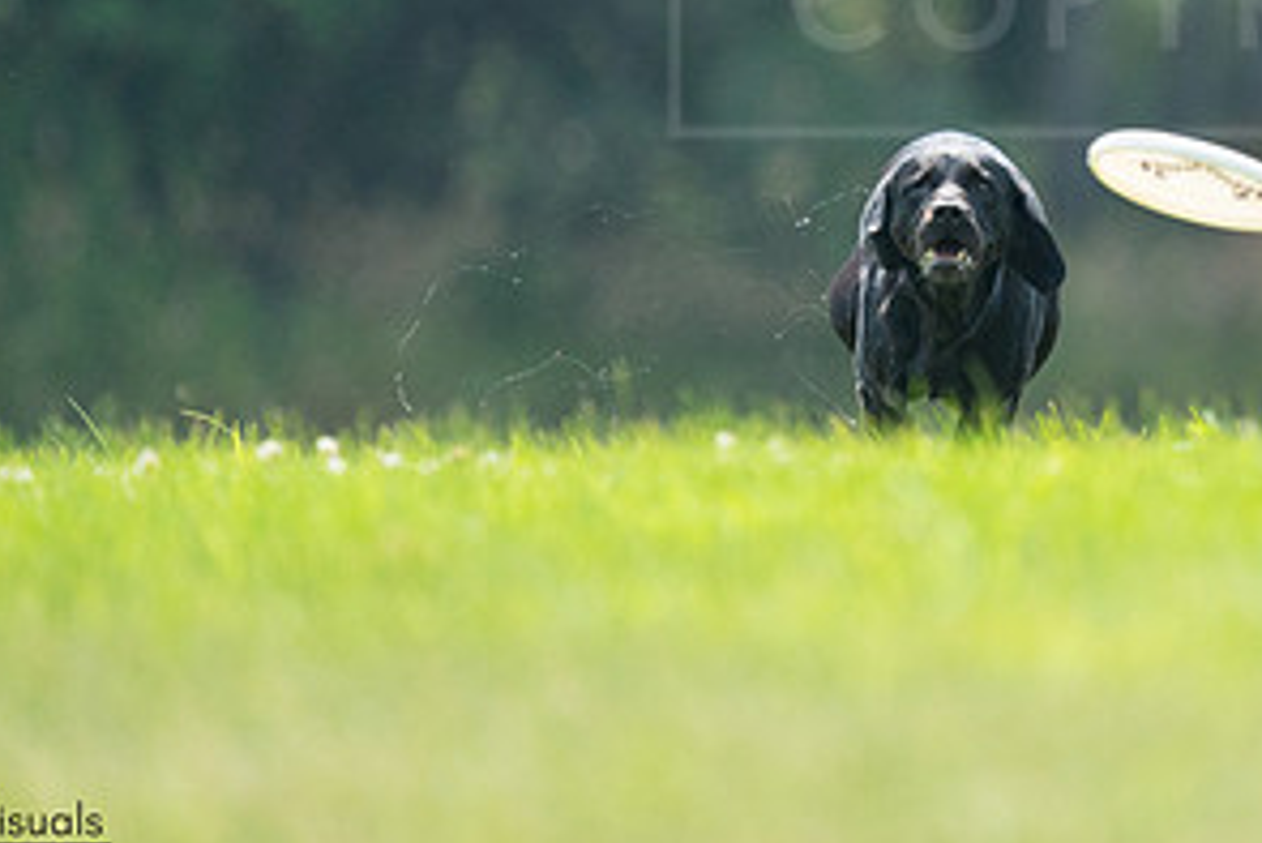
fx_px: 40647
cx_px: 1061
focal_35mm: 1159
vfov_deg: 1.2
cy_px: 70
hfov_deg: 1.8
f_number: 6.3
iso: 3200
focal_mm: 576
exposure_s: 1/4000
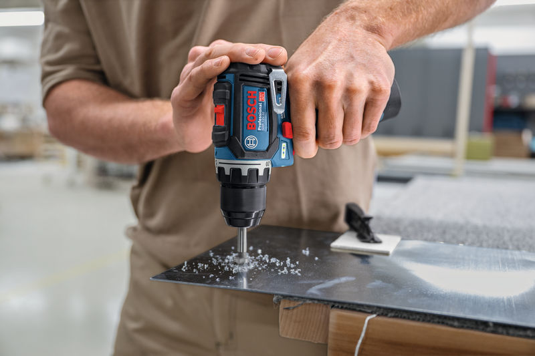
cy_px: 178
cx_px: 268
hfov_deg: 50.7
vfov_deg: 35.0
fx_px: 565
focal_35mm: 38
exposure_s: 1/50
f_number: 3.5
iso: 800
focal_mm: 38
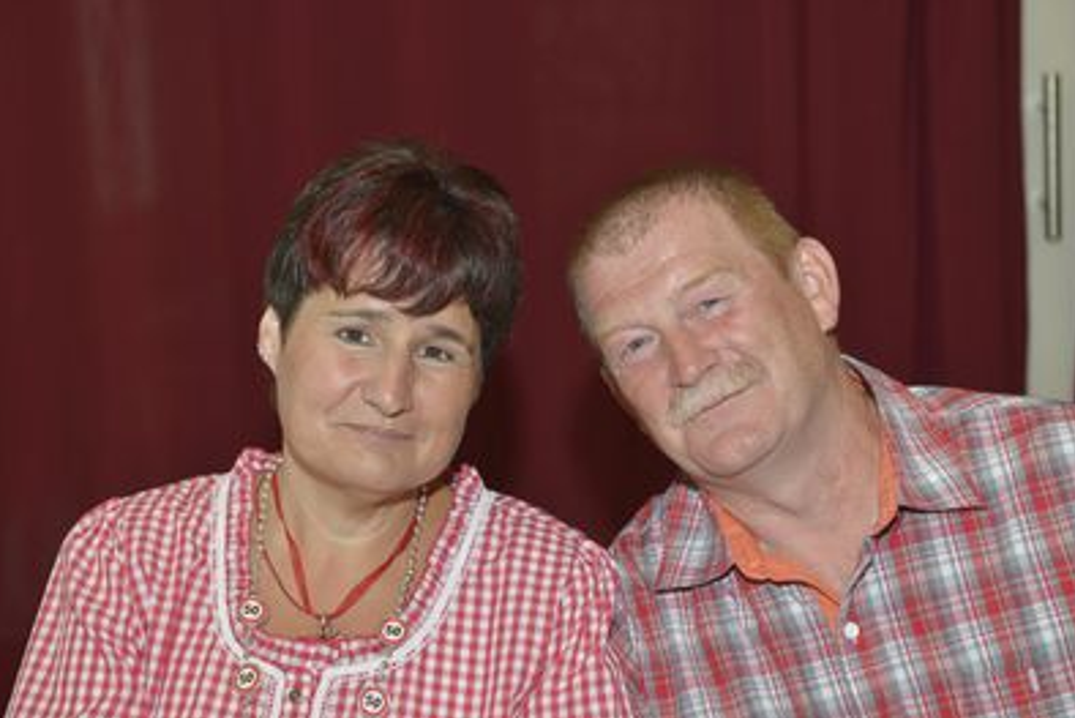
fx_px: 2121
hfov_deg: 28.4
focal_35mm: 71
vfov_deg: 19.2
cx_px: 535
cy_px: 358
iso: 200
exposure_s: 1/60
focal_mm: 70
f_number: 5
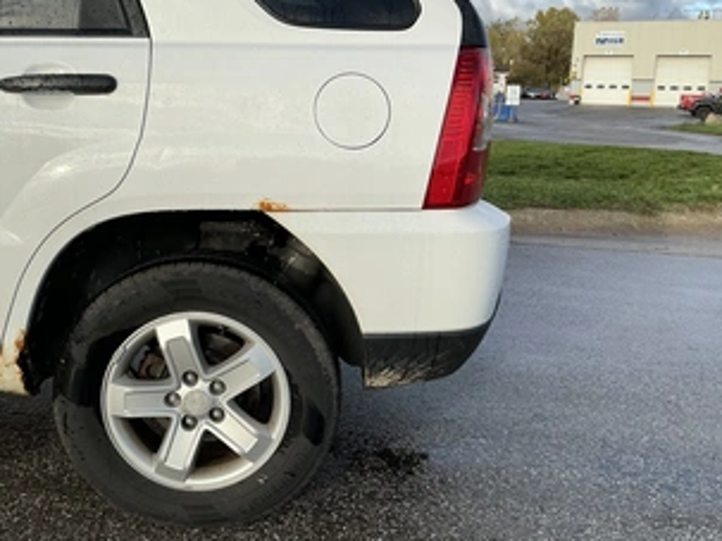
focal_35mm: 37
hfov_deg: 50.0
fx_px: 771
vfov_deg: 38.6
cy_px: 265
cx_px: 317
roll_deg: -0.5
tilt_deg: -11.9
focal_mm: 3
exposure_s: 1/1195
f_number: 1.8
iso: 25
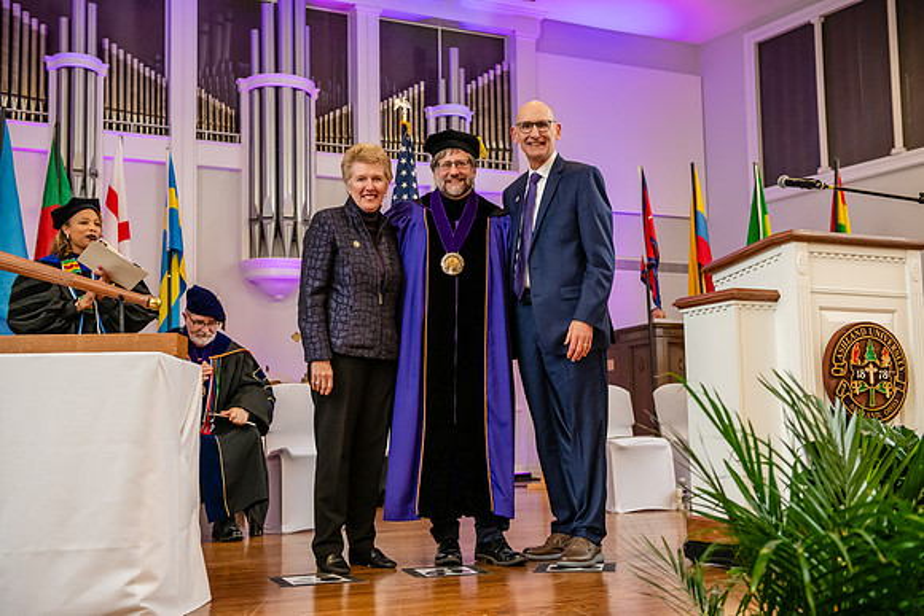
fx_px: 1130
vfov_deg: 30.5
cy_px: 308
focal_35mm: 44
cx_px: 462
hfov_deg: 44.5
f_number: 4
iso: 2500
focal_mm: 44
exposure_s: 1/160
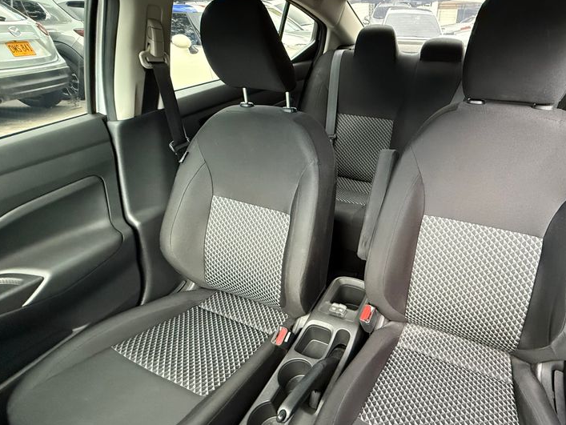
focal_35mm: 19
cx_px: 379
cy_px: 229
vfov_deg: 68.6
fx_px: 311
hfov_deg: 81.7
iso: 800
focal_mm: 2.22
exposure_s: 1/60
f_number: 2.2
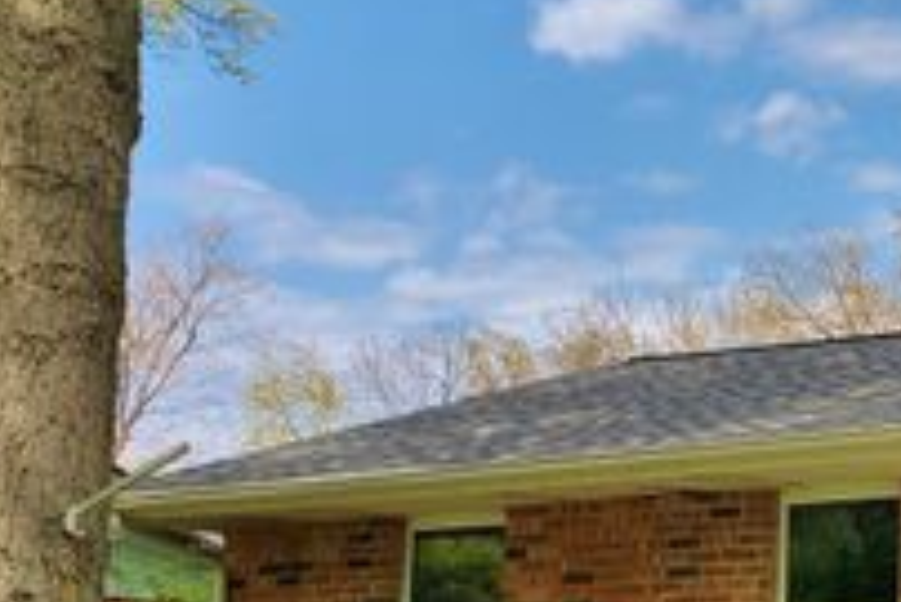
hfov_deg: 27.1
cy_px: 424
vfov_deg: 20.2
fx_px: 1678
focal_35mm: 67
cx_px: 1035
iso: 50
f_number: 2.4
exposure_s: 1/1663
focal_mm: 4.3
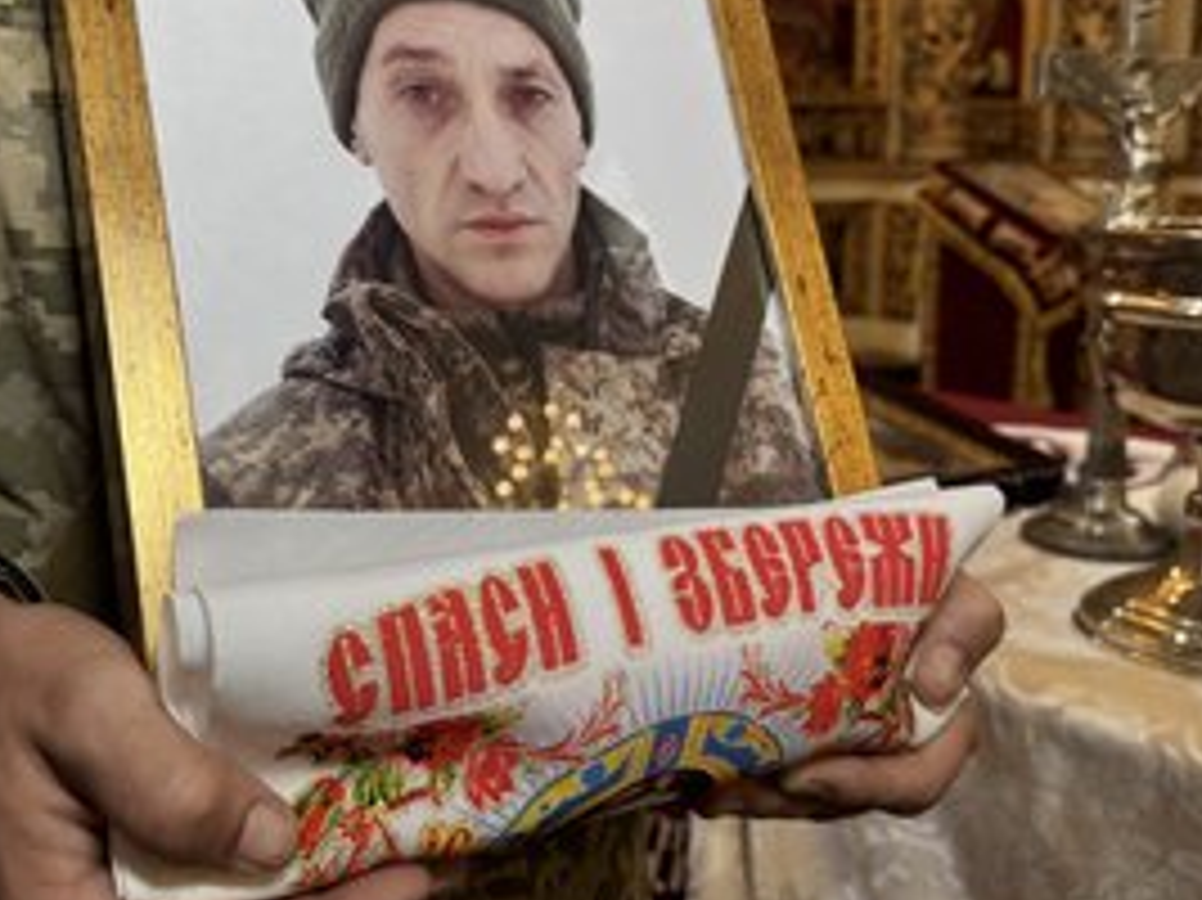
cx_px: 419
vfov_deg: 39.4
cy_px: 338
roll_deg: +0.1
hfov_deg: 50.6
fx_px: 1249
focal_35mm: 36
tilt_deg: -8.3
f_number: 1.78
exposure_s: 1/100
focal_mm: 6.76
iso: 200
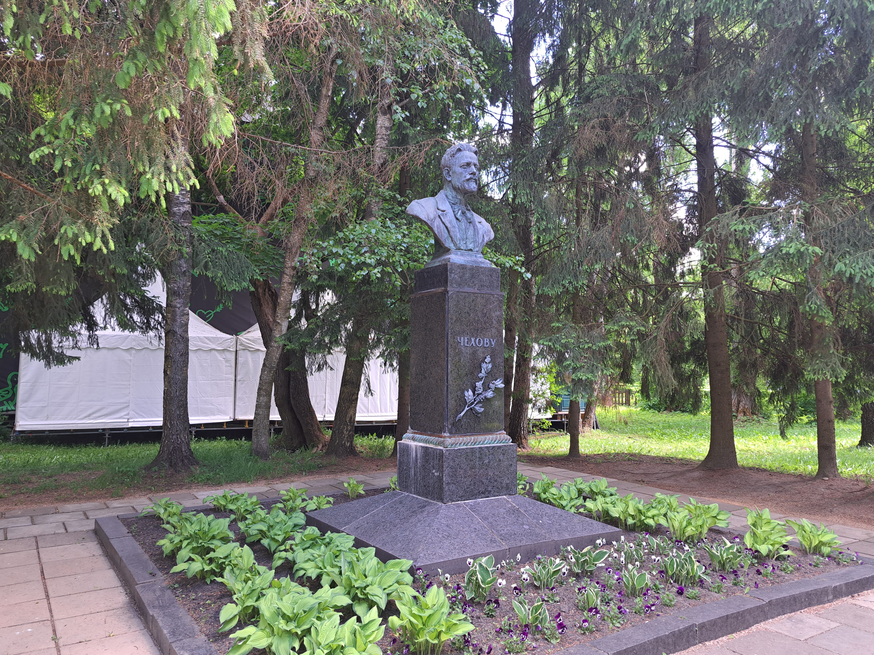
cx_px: 437
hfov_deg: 71.6
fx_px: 606
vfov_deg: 56.8
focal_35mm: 24
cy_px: 328
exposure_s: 1/50
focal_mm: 5.23
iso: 64
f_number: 1.8
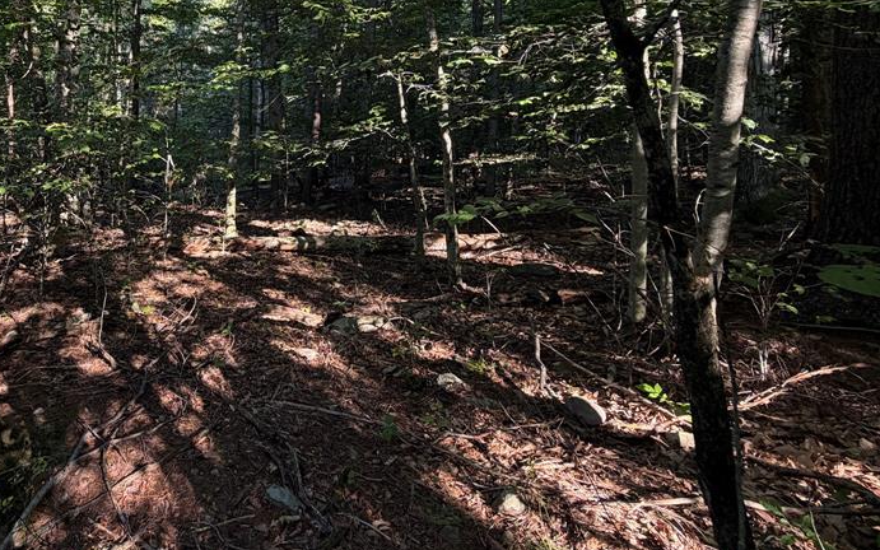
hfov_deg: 75.4
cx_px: 250
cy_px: 118
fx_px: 528
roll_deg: -2.6
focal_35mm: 22
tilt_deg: +0.2
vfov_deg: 51.9
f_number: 2.2
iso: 100
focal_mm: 2.22
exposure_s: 1/121
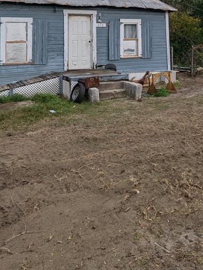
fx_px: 297
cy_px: 26
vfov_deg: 44.5
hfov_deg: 37.3
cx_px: 137
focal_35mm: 38
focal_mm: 2.35
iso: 48
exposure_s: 1/137
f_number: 2.2
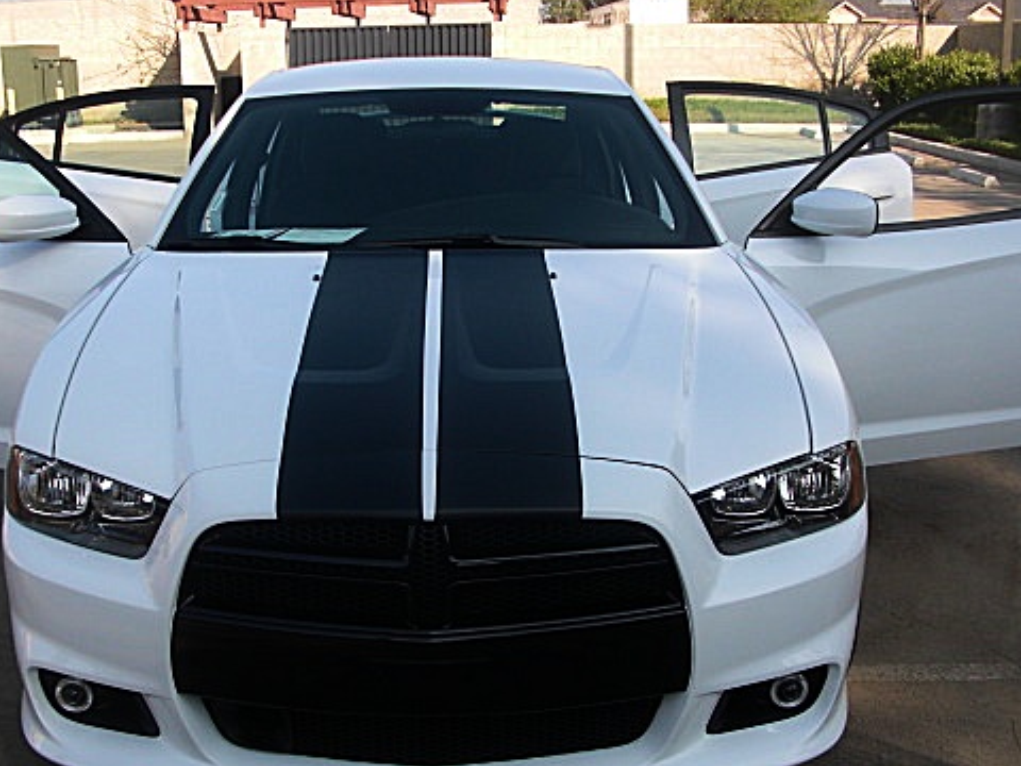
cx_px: 459
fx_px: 1416
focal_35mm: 48
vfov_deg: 30.2
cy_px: 428
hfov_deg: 39.6
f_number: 2.8
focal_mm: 6.3
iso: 50
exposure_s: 1/640
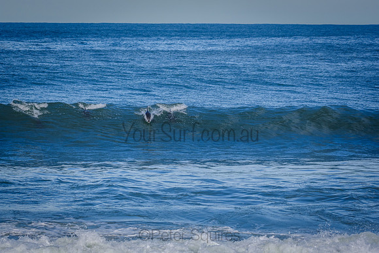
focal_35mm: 300
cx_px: 190
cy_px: 126
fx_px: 3159
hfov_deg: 6.9
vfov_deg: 4.6
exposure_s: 1/2000
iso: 360
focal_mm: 200
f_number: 5.6
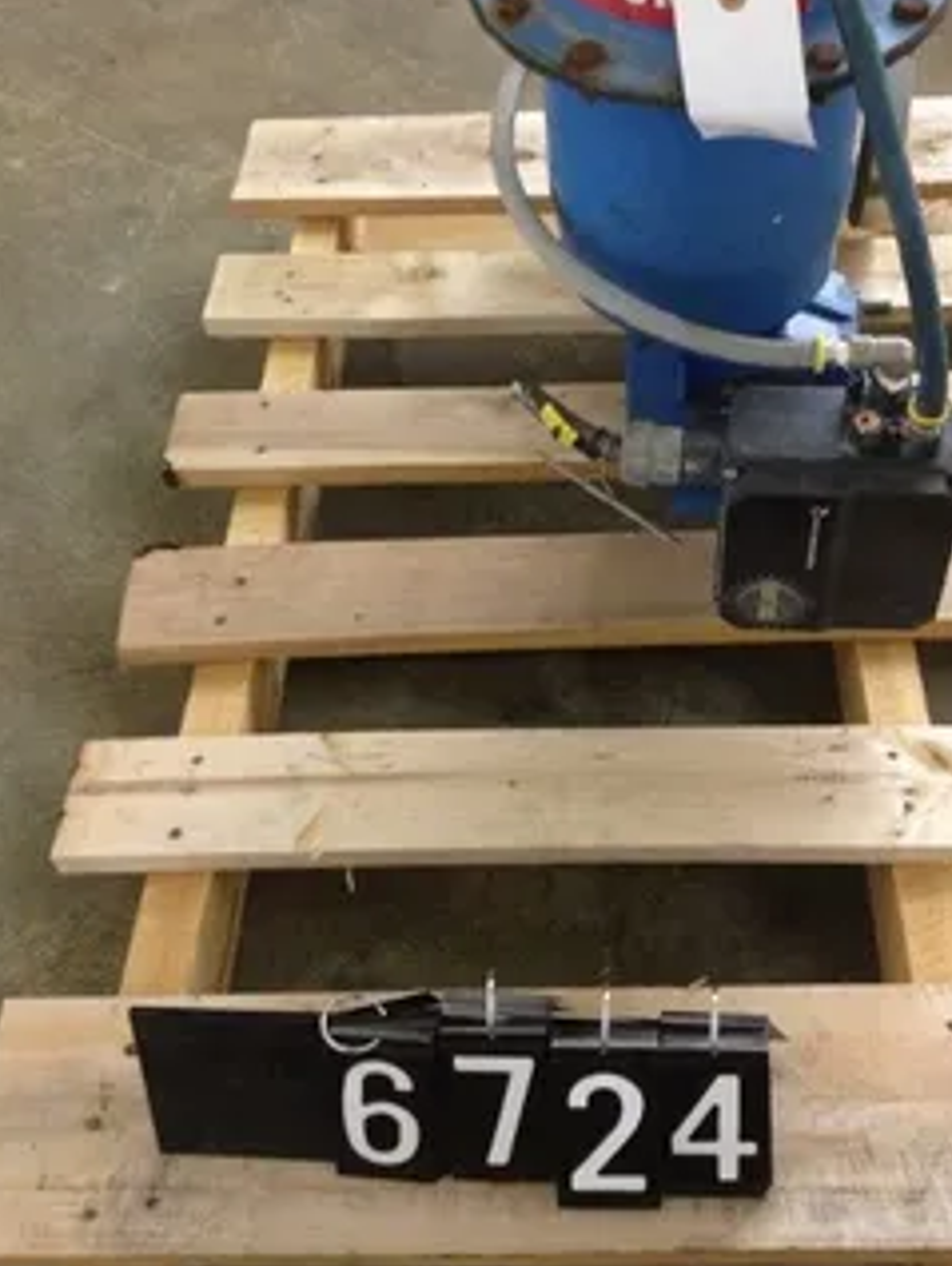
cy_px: 490
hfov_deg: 32.8
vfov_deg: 42.6
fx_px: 1611
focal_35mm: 44
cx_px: 570
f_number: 2.4
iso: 320
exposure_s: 1/20
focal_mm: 4.28
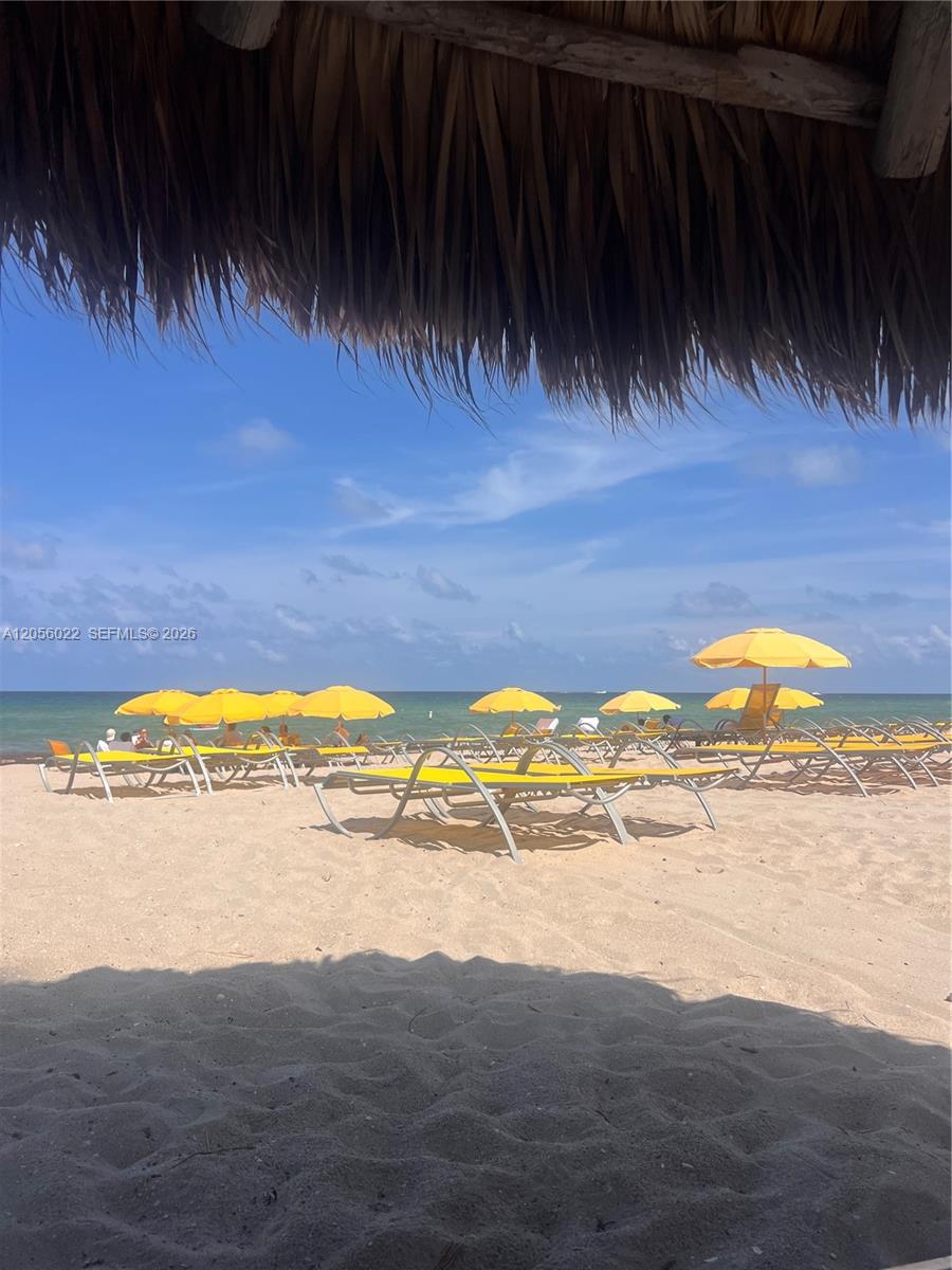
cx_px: 476
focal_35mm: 26
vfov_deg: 67.3
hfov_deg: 53.1
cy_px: 635
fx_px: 953
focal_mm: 5.7
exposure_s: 1/8696
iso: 50
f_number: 1.5
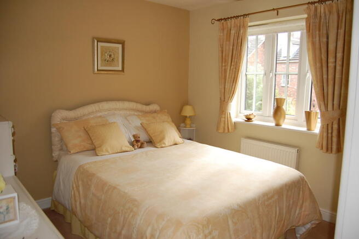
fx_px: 269
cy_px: 120
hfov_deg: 67.4
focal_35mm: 27
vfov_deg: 47.8
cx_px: 180
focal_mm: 18
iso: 400
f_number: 3.5
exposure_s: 1/160
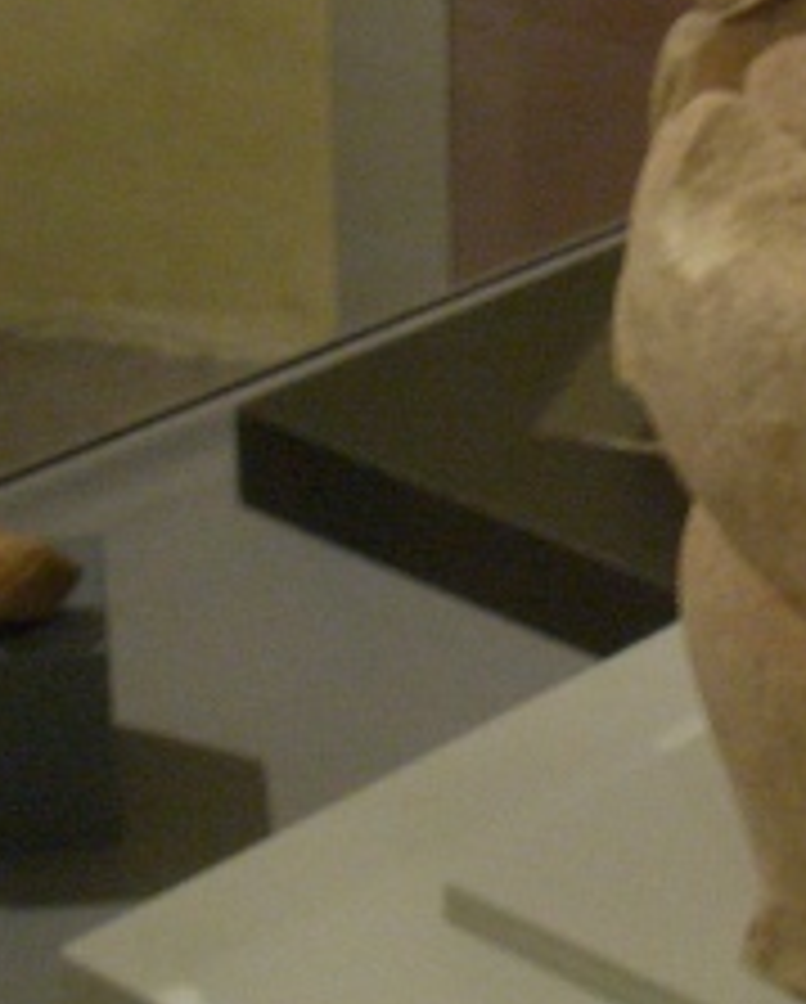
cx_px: 991
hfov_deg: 11.1
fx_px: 4077
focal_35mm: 137
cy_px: 288
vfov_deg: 14.0
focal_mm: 8.2
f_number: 3.1
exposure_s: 1/8
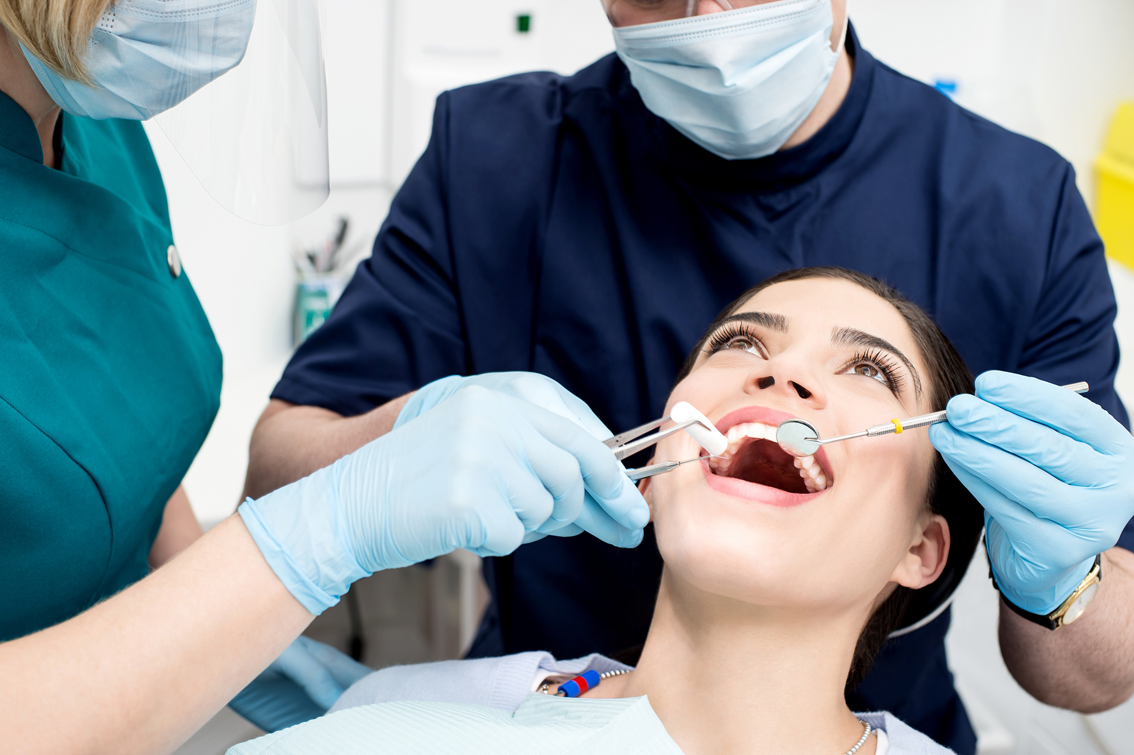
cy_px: 378
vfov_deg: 27.0
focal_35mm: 50
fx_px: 1574
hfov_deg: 39.6
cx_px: 567
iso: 100
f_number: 5.6
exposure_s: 1/60
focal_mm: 50
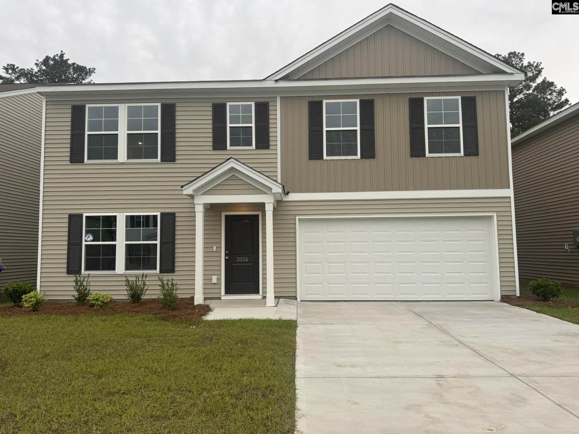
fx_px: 401
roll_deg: +0.6
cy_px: 217
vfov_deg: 56.8
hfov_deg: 71.6
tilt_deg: +5.3
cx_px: 290
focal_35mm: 24
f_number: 1.78
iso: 80
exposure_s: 1/522
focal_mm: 6.76
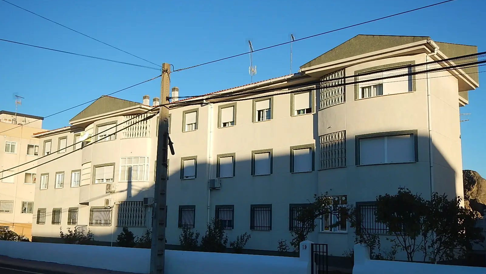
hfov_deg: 55.3
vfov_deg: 32.8
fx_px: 464
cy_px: 155
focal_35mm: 36
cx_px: 243
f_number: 3.9
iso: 125
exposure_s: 1/640
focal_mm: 5.9
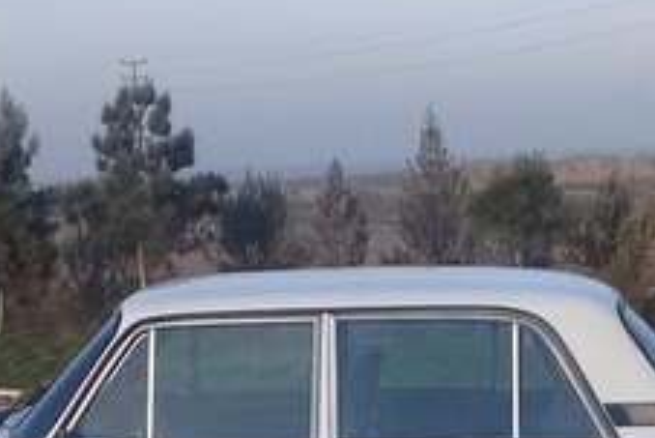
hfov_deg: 21.6
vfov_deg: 13.8
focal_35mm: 94
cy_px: 634
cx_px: 223
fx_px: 1711
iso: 50
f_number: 2.2
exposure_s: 1/456
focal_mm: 3.3
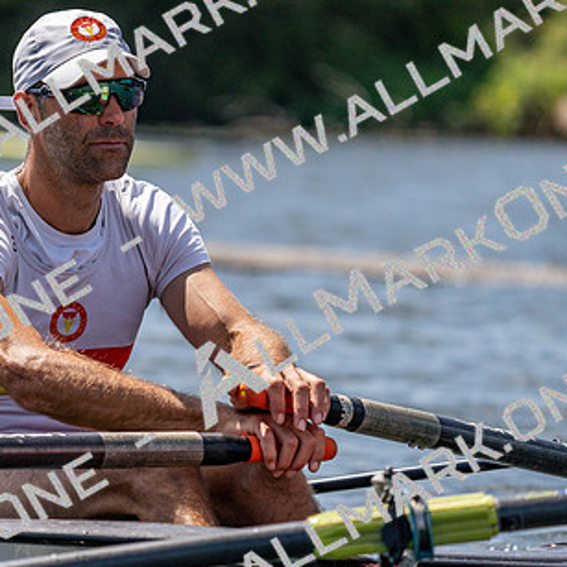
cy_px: 254
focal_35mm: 470
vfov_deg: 3.7
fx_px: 8710
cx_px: 37
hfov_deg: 3.7
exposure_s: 1/2000
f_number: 5.6
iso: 320
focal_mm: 293
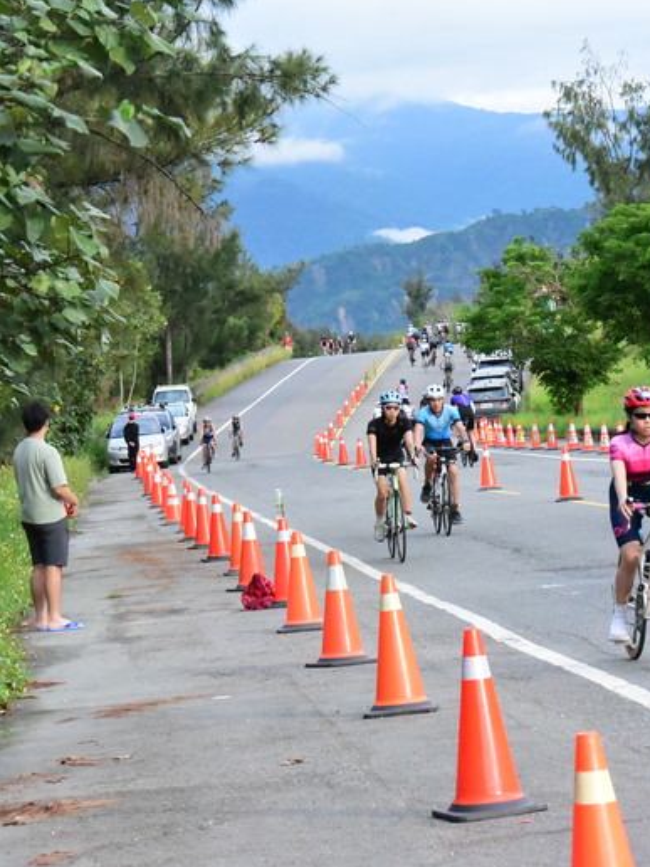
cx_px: 383
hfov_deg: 9.3
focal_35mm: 160
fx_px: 4006
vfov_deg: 12.3
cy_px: 431
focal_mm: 110
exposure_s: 1/2000
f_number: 11
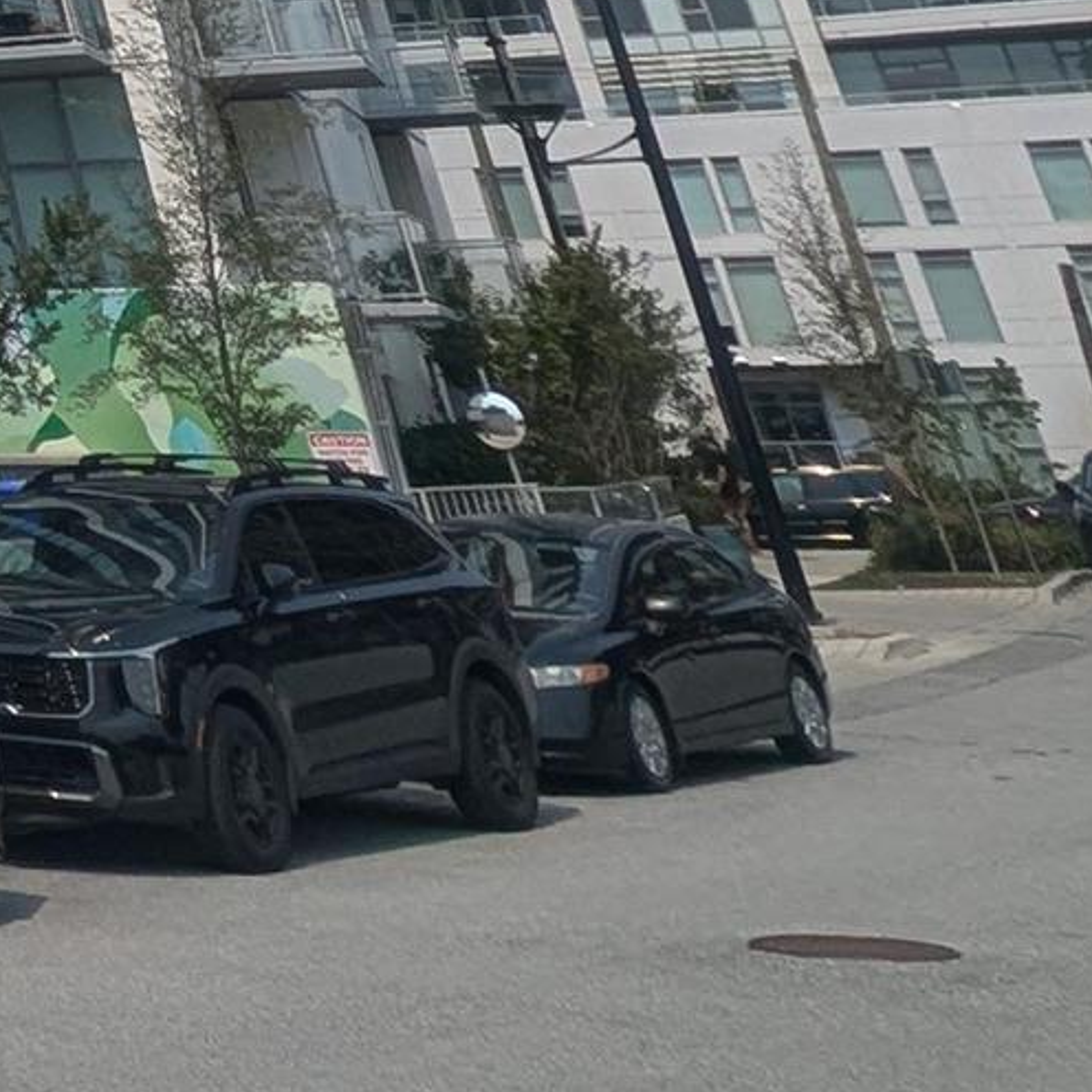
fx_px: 2534
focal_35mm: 71
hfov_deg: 15.0
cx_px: -1502
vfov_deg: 17.7
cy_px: -1050
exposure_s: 1/2212
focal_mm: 1.95
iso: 47
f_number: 2.2
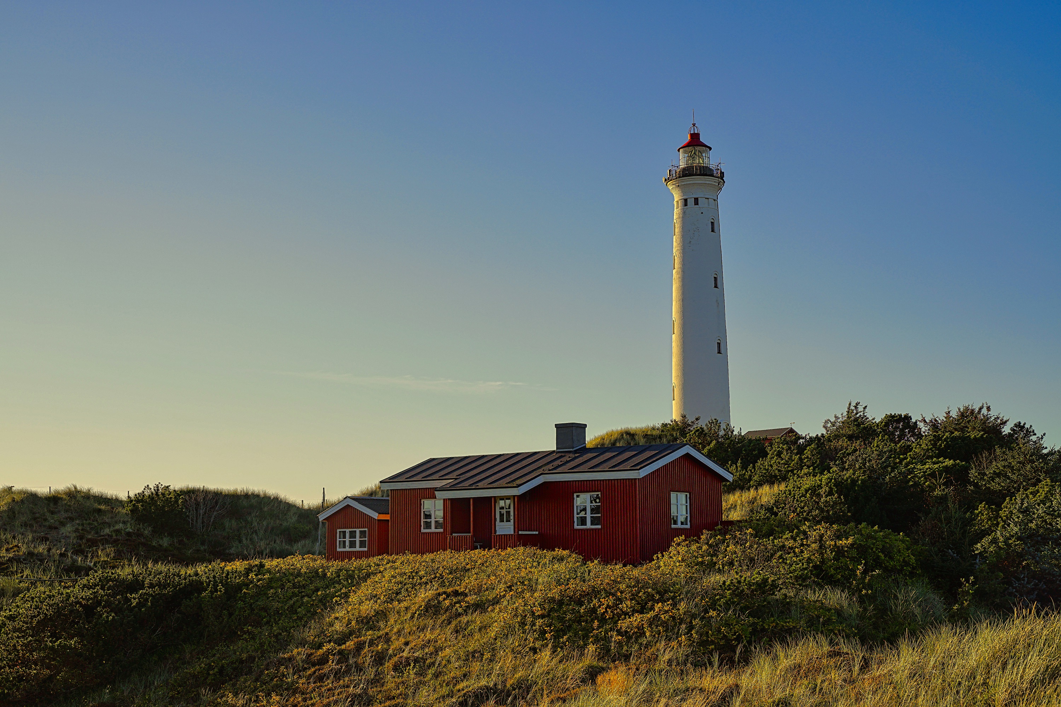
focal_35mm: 49
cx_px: 530
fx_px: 1444
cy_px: 354
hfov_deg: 40.3
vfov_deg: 27.5
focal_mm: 49
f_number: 6.3
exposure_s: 1/500
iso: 100
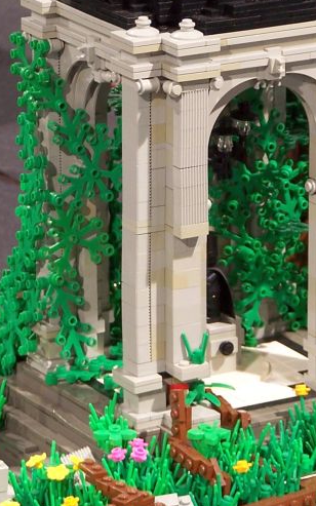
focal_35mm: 282
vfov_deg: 7.4
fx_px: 3887
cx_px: 171
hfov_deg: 4.7
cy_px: 190
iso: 80
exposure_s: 1/2
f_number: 3.2
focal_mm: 21.2
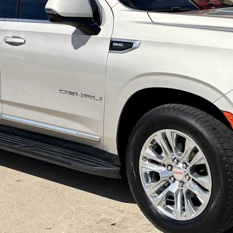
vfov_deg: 23.8
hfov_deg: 24.0
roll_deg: +0.6
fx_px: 548
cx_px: 137
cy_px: 63
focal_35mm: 72
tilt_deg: -6.2
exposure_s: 1/5348
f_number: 1.6
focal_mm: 5.96
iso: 50
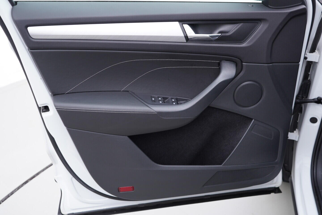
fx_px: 322
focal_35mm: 36
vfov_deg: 36.9
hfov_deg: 53.1
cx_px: 161
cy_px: 108
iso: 125
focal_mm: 24
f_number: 2.8
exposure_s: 1/40
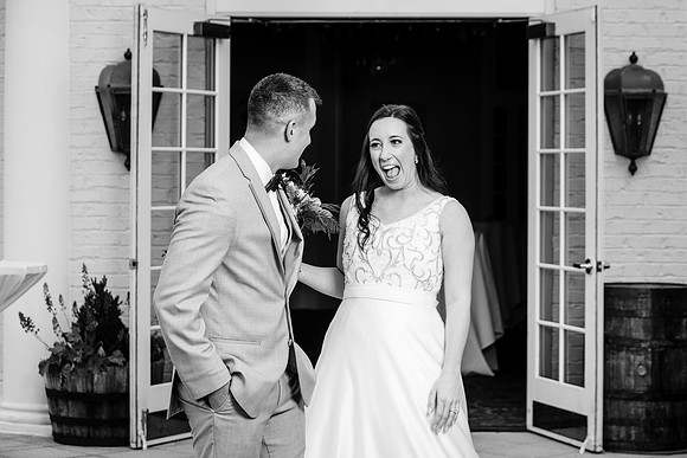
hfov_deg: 21.2
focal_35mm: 96
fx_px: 1833
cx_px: 367
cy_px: 230
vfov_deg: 14.3
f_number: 5.6
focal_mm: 89
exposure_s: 1/250
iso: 100
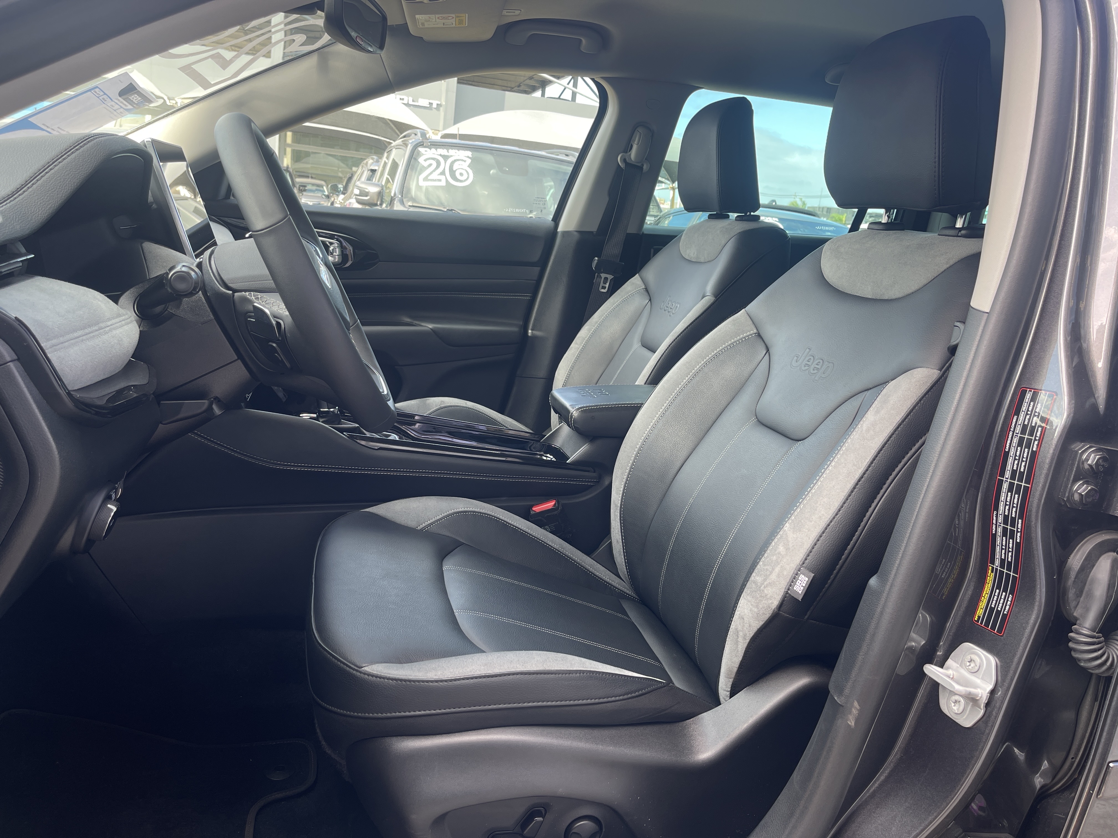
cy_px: 419
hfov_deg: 69.4
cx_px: 559
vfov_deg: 54.9
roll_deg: -6.4
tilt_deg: -13.1
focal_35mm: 25
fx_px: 807
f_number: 1.6
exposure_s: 1/121
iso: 32
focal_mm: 5.1
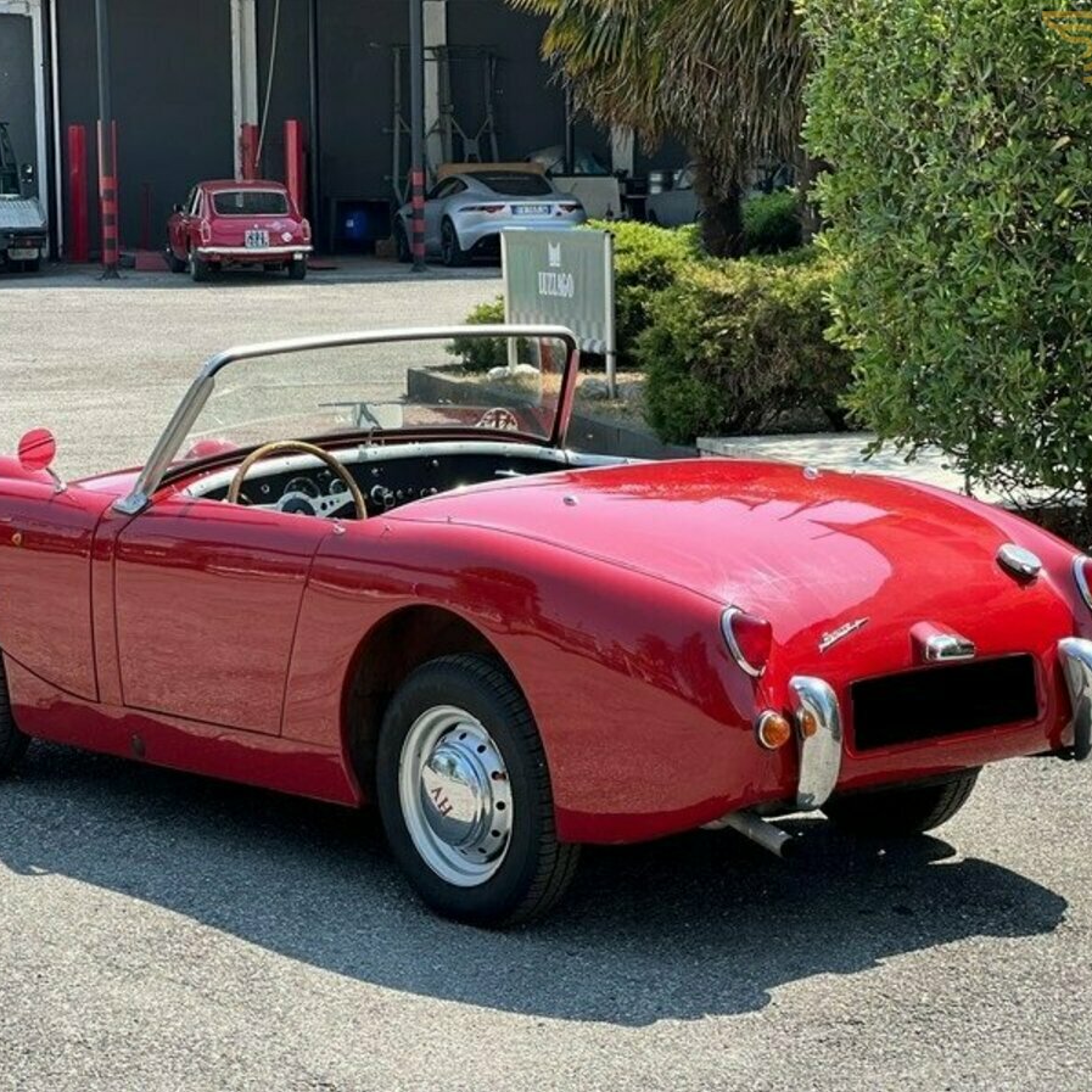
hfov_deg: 19.1
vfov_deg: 19.1
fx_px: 3248
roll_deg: +0.1
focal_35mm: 91
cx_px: 506
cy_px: 547
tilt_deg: -5.7
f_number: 2.8
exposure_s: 1/270
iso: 25
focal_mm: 9
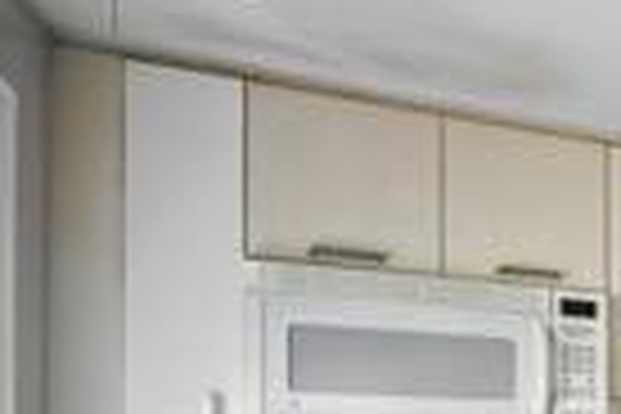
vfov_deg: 23.3
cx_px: 1296
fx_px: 897
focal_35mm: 52
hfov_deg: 18.3
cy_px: 522
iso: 3200
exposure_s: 1/15
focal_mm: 12
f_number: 8
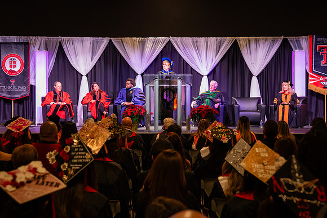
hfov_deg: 28.6
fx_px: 642
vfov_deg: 19.3
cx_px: 164
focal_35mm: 71
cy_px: 109
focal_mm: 70
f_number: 5.6
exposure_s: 1/125
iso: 2000
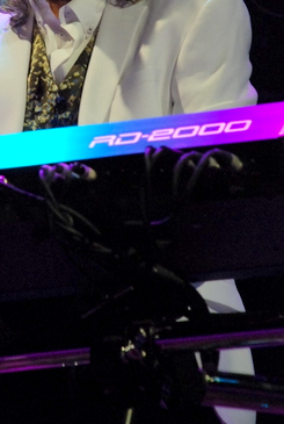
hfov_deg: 3.9
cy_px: 56
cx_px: 67
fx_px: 4179
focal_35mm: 355
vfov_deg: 5.8
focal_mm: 135
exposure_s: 1/160
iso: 1600
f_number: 5.6
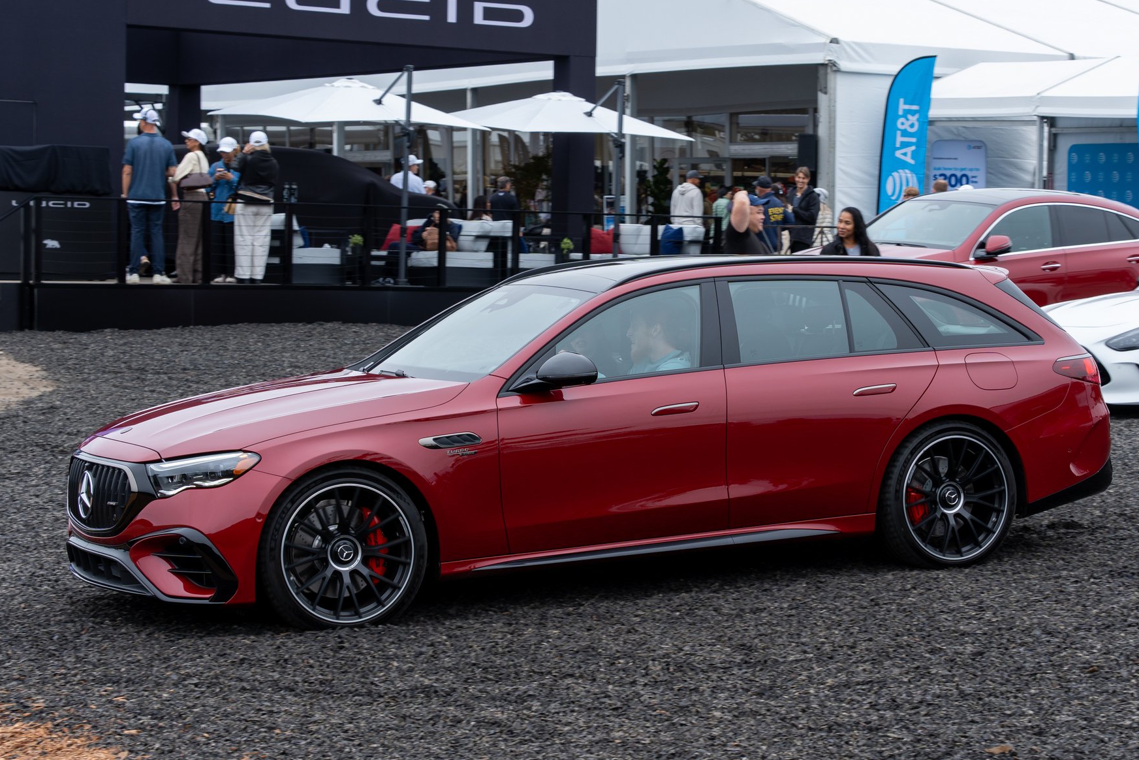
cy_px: 416
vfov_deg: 16.5
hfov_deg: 24.4
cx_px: 664
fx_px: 2626
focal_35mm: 83
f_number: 6.3
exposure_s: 1/125
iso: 100
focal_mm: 56
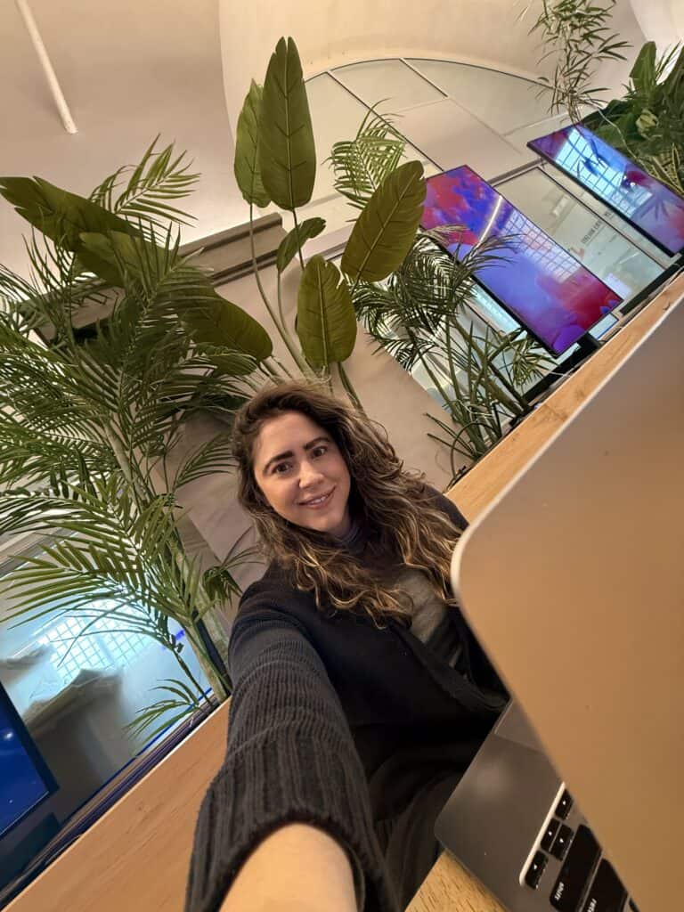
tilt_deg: +14.1
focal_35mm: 14
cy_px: 456
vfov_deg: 102.1
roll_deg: +40.0
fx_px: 369
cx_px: 342
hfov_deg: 85.7
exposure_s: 1/50
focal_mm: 2.22
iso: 320
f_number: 2.2
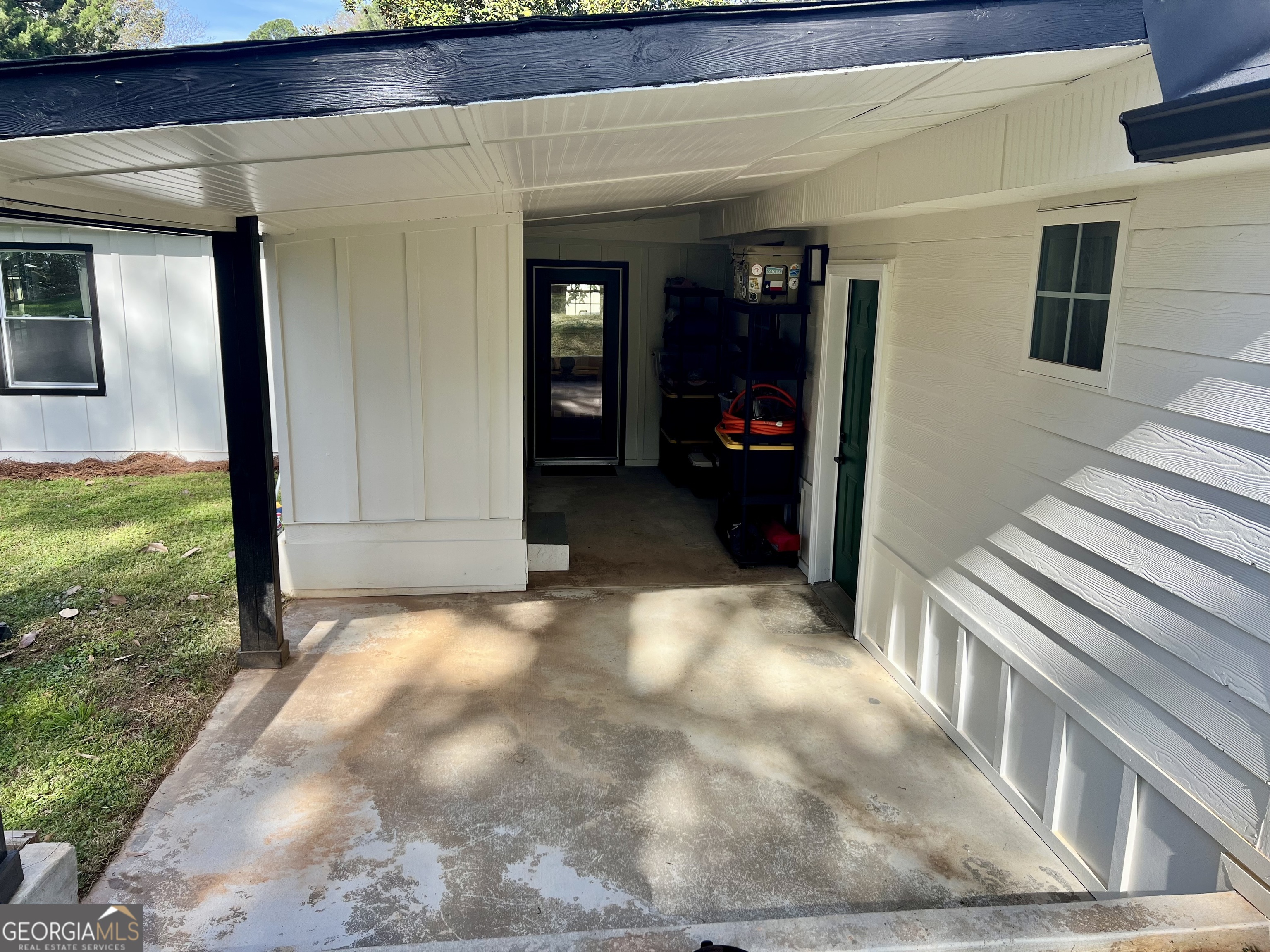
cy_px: 476
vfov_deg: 53.1
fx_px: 954
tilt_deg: -12.4
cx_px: 635
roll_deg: -1.2
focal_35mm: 26
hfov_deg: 67.3
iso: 50
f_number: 1.5
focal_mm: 5.7
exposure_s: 1/808
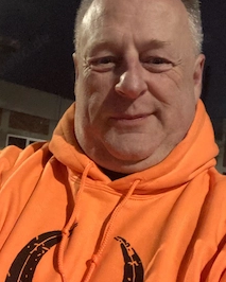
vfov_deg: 39.5
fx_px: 393
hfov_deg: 32.1
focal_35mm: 47
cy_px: 151
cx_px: 123
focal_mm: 2.87
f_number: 2.2
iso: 1250
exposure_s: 1/15
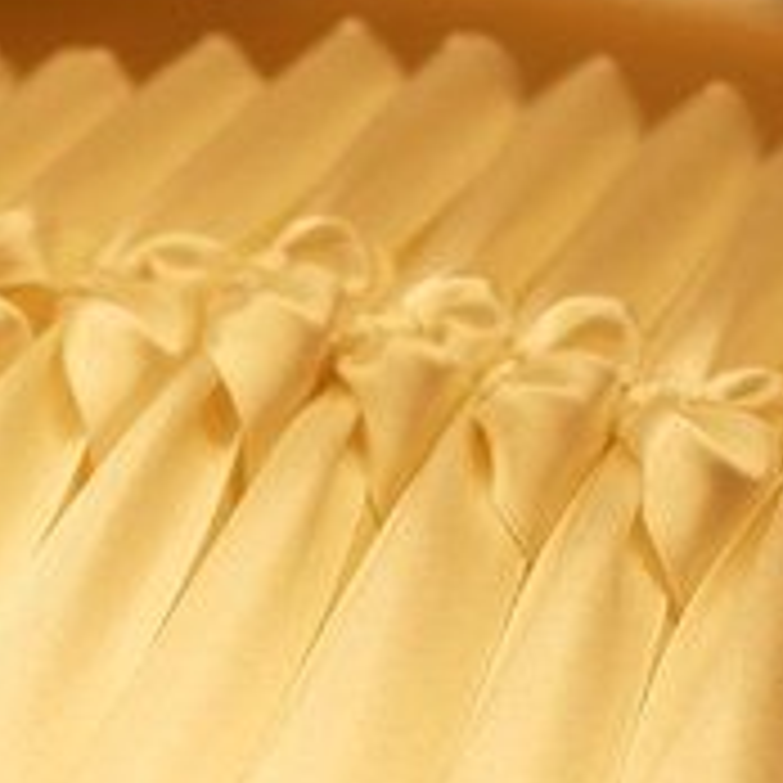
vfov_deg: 15.1
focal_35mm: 115
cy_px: 598
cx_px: -81
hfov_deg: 14.8
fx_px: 2945
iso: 100
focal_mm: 35
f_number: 5.6
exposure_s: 1/60
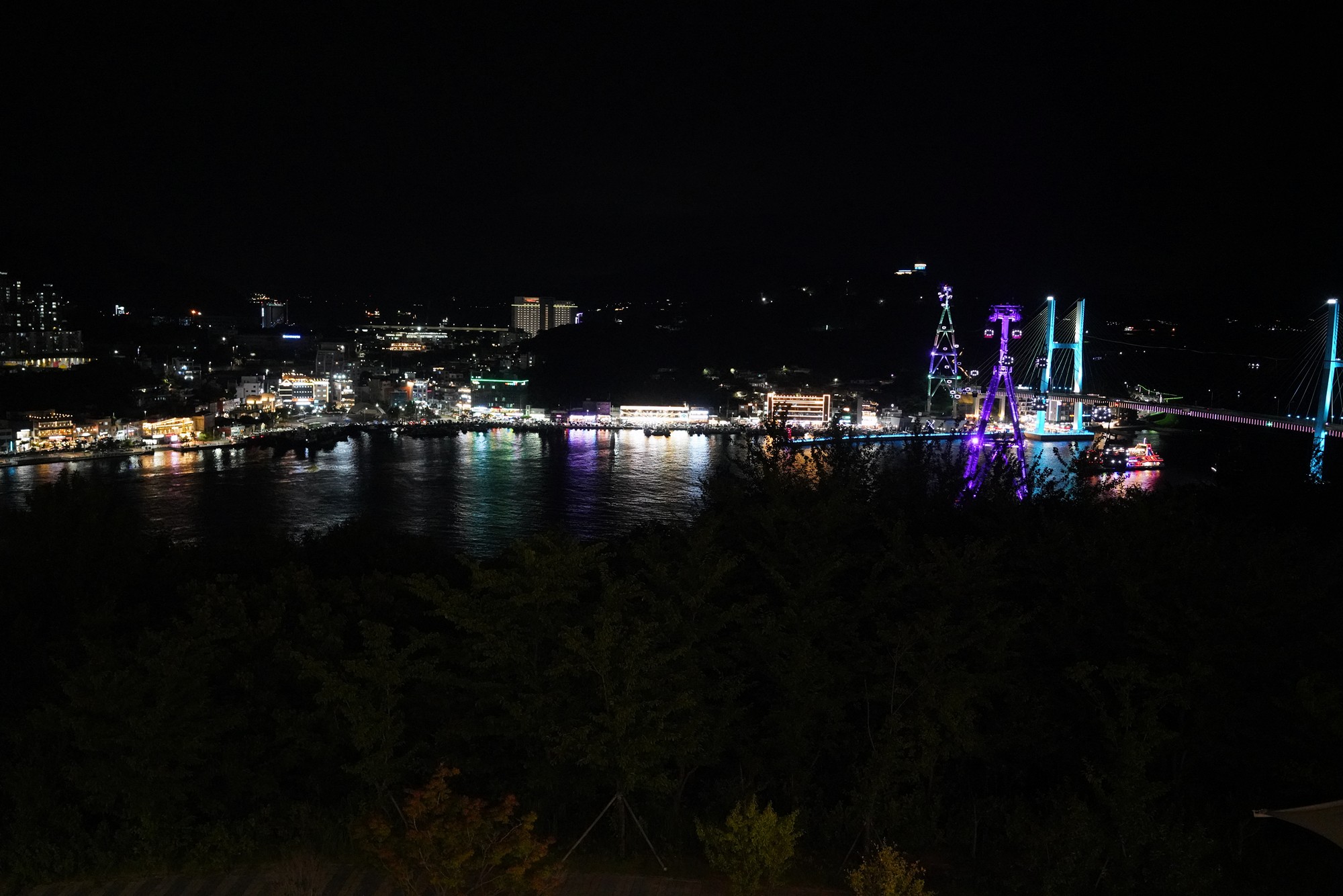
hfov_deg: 54.4
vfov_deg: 37.9
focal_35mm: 35
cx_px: 672
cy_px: 448
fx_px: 1306
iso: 12800
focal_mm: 35
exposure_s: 1/100
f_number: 4
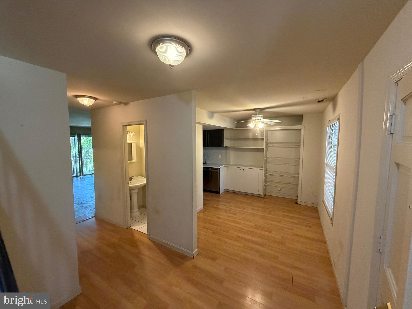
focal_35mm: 14
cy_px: 154
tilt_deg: -4.8
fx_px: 167
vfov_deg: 85.7
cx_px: 206
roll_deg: +0.1
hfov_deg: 102.1
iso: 400
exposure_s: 1/60
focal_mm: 2.22
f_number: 2.2
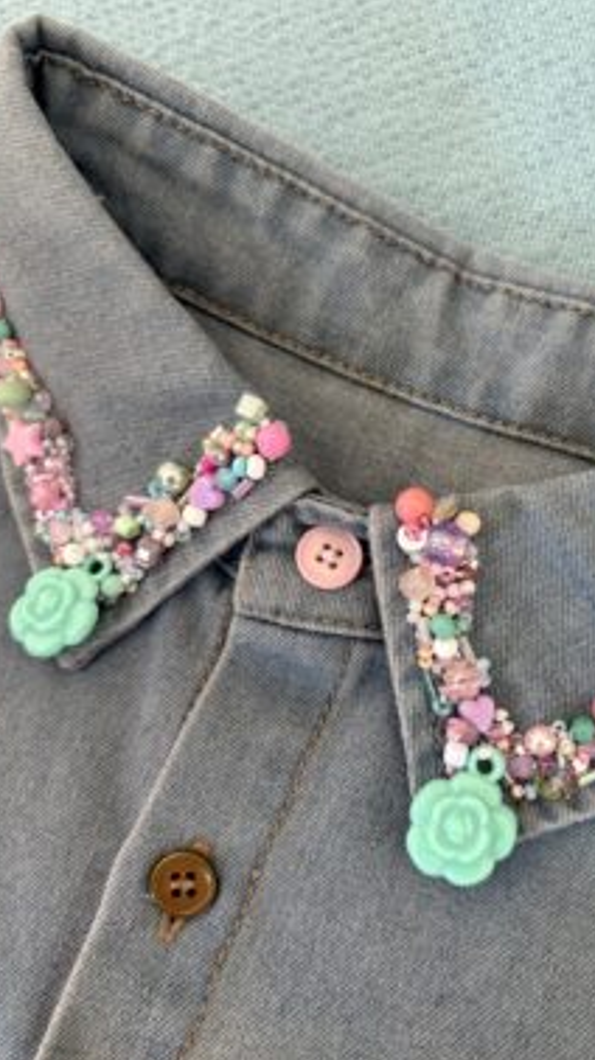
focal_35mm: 30
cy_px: 533
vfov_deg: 64.3
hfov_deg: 38.8
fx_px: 843
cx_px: 337
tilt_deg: -74.2
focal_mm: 5.96
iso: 250
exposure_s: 1/60
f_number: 1.6
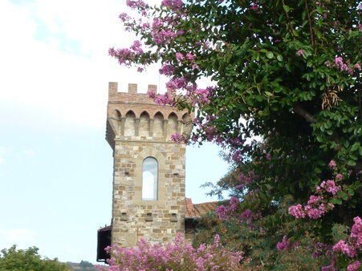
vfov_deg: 15.1
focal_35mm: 98
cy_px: 172
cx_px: 379
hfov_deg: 19.4
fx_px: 1025
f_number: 4
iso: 100
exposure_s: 1/250
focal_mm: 8
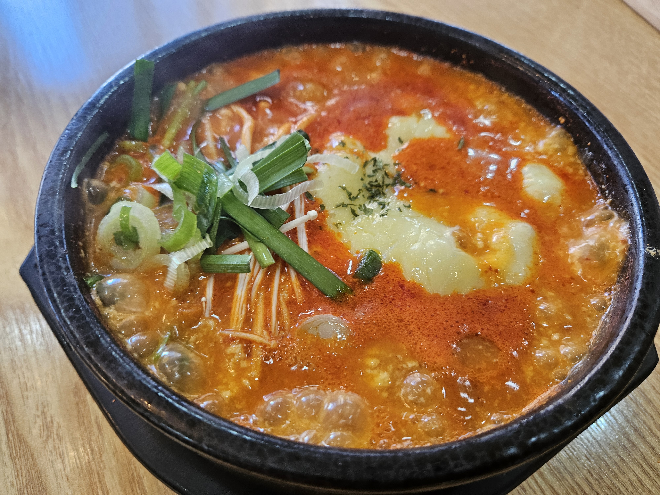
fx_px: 439
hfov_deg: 73.9
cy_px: 248
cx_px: 330
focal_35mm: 23
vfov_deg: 58.9
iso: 125
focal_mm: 5.4
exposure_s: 1/120
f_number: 1.8
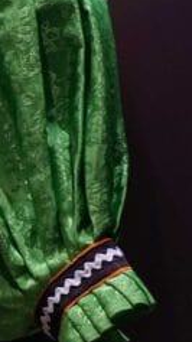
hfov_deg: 7.2
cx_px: -427
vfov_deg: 14.8
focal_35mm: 145
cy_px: 141
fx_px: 1315
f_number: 4
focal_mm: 32
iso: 1250
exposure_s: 1/25
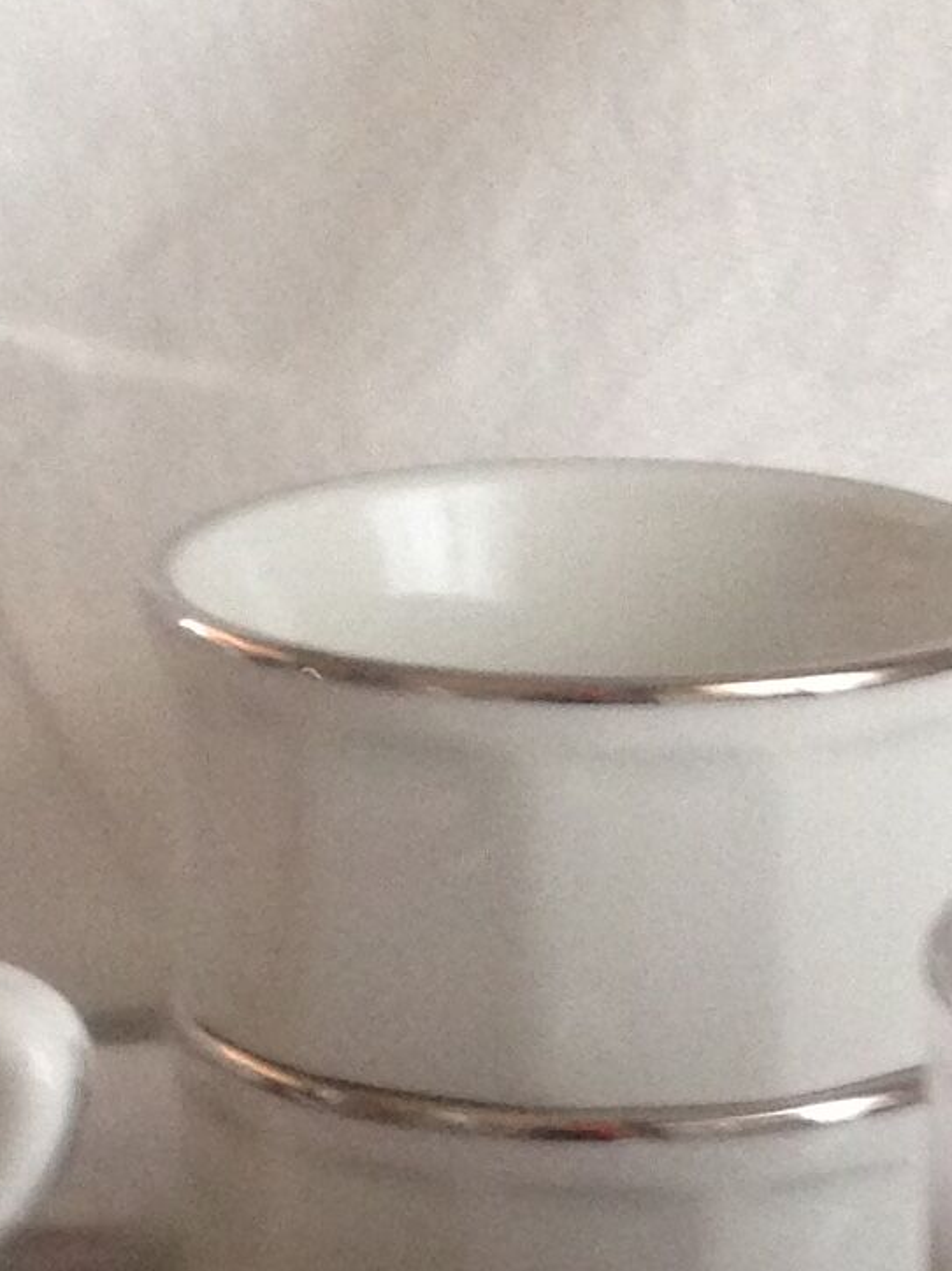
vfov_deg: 12.9
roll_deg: +0.5
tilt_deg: -24.0
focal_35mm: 149
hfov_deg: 10.0
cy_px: 1580
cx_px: 492
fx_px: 5465
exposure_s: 1/20
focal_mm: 4.12
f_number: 2.4
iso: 200
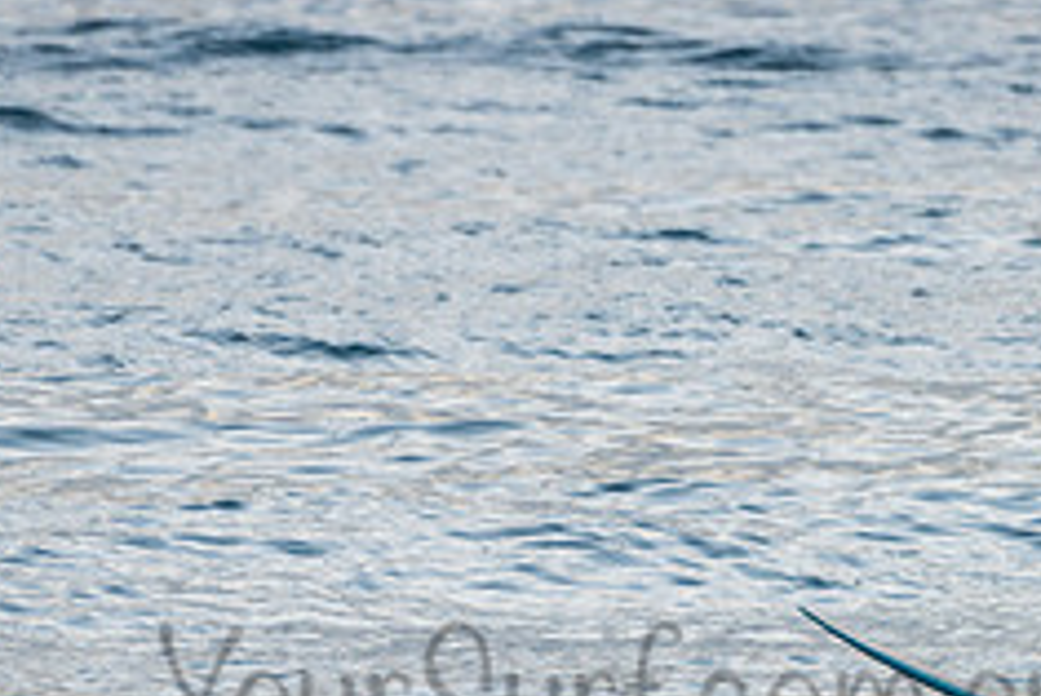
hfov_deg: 2.1
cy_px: 654
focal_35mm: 964
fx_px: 27892
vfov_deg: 1.4
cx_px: 616
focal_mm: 390
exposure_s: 1/800
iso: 110
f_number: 5.6
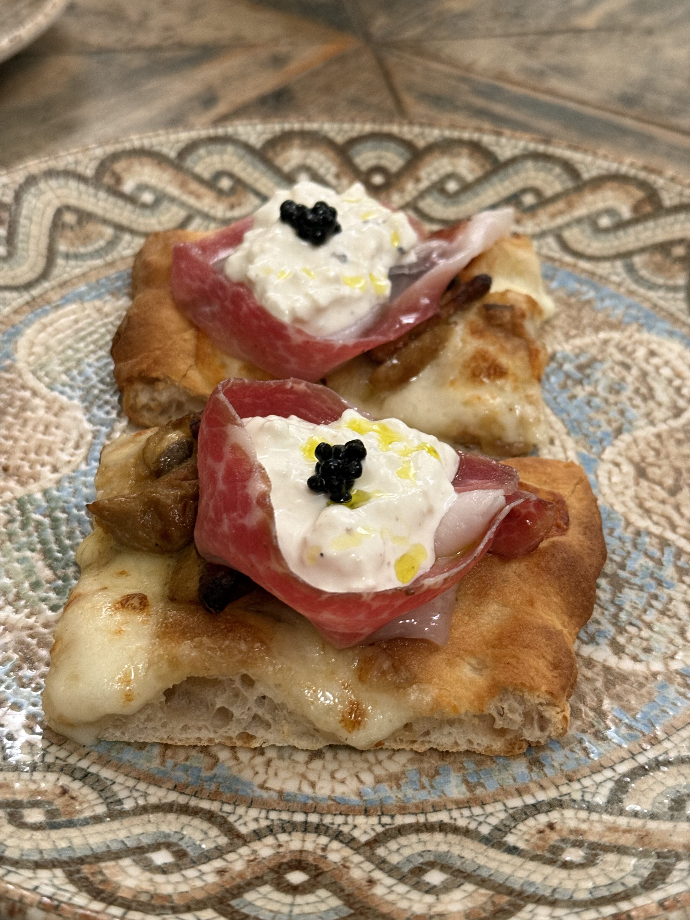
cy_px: 460
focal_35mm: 48
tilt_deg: -38.8
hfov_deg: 30.3
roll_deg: -1.8
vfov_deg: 39.7
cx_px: 345
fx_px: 1276
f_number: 1.78
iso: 200
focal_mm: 6.76
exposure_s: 1/33
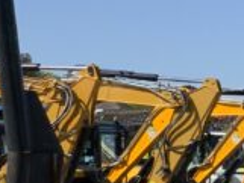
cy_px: 230
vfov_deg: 8.0
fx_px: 1298
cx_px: -382
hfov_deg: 9.3
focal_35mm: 184
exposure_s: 1/1730
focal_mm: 3
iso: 16
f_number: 1.8
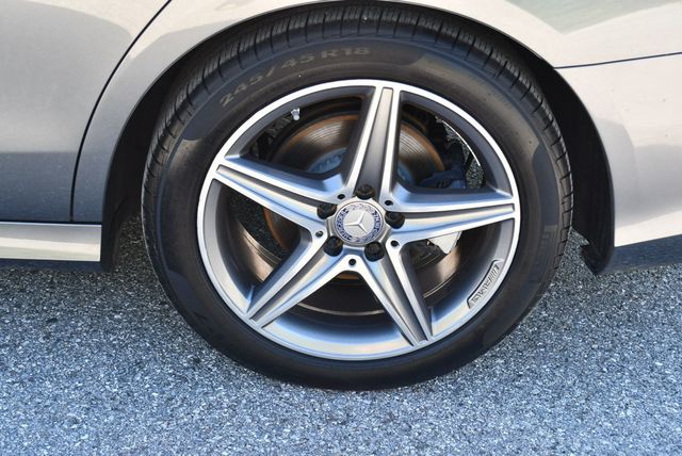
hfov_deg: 33.4
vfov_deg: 22.7
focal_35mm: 60
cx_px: 341
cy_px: 228
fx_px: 1138
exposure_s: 1/250
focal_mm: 30
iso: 400
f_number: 5
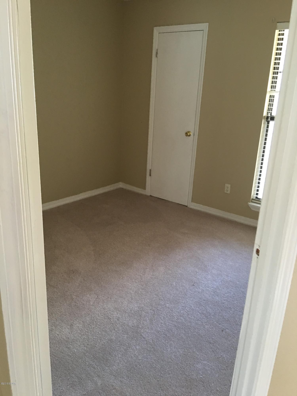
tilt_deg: -18.3
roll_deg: -2.6
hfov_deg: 48.2
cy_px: 198
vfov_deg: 61.7
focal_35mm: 29
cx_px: 148
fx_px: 332
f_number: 2.2
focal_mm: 4.15
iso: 80
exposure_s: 1/8
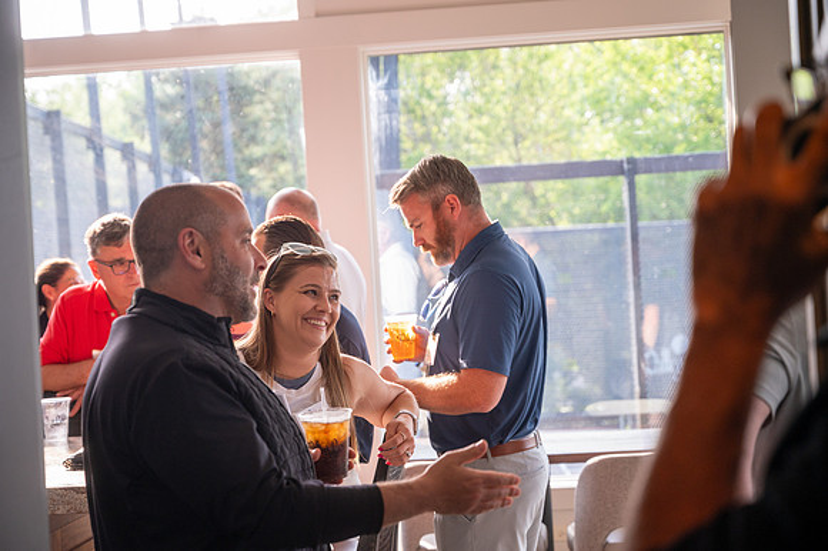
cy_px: 276
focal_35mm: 70
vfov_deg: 19.4
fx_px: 1609
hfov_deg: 28.9
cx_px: 414
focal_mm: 70
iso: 640
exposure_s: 1/200
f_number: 4.5
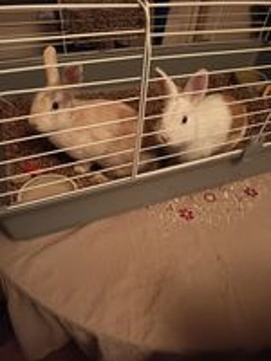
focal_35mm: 24
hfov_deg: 56.8
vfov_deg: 71.6
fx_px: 251
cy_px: 180
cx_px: 136
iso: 10031
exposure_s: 1/20
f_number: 1.75
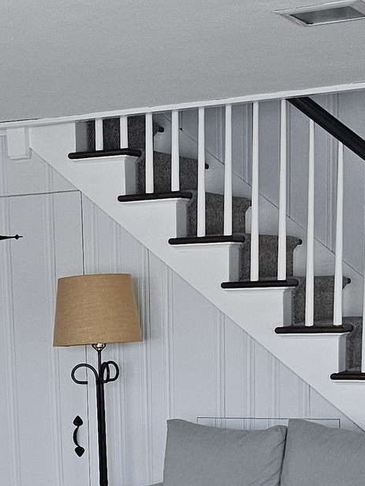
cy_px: 541
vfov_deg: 20.9
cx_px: 96
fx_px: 1251
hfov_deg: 16.5
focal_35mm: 89
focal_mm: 5
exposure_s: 1/120
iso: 250
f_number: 1.8
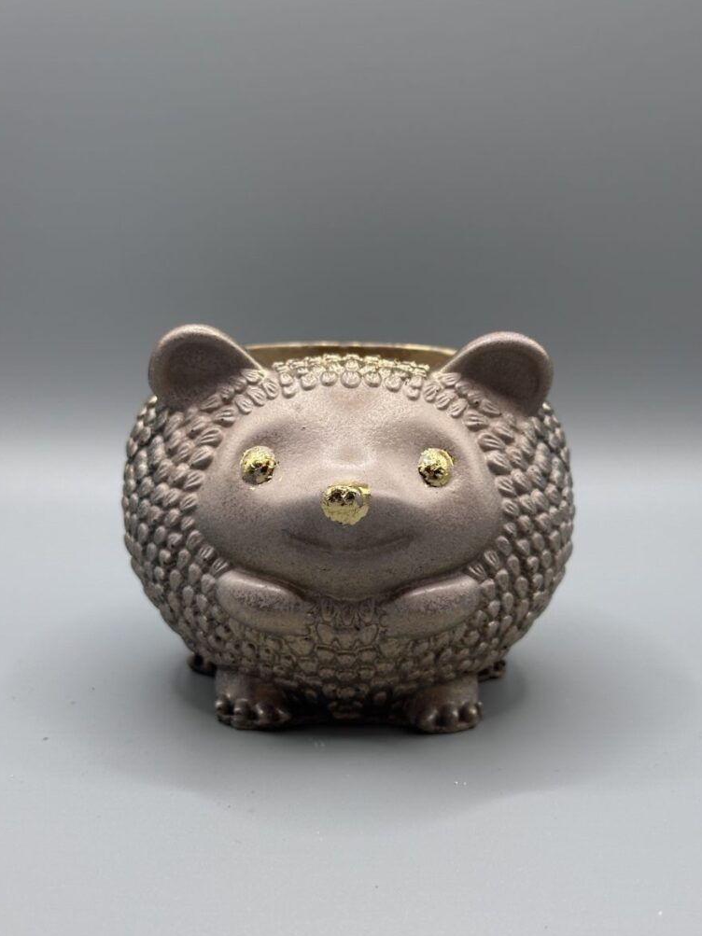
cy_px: 476
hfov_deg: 29.7
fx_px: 1325
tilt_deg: -11.8
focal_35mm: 49
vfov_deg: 38.9
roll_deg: -0.3
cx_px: 349
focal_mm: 6.86
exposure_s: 1/146
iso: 50
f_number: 1.78
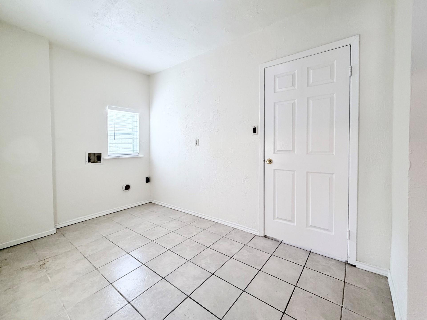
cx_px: 210
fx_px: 185
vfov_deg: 81.7
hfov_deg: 98.2
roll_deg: +0.4
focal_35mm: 15
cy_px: 150
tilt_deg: -0.9
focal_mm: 2.22
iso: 250
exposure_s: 1/60
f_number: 2.2
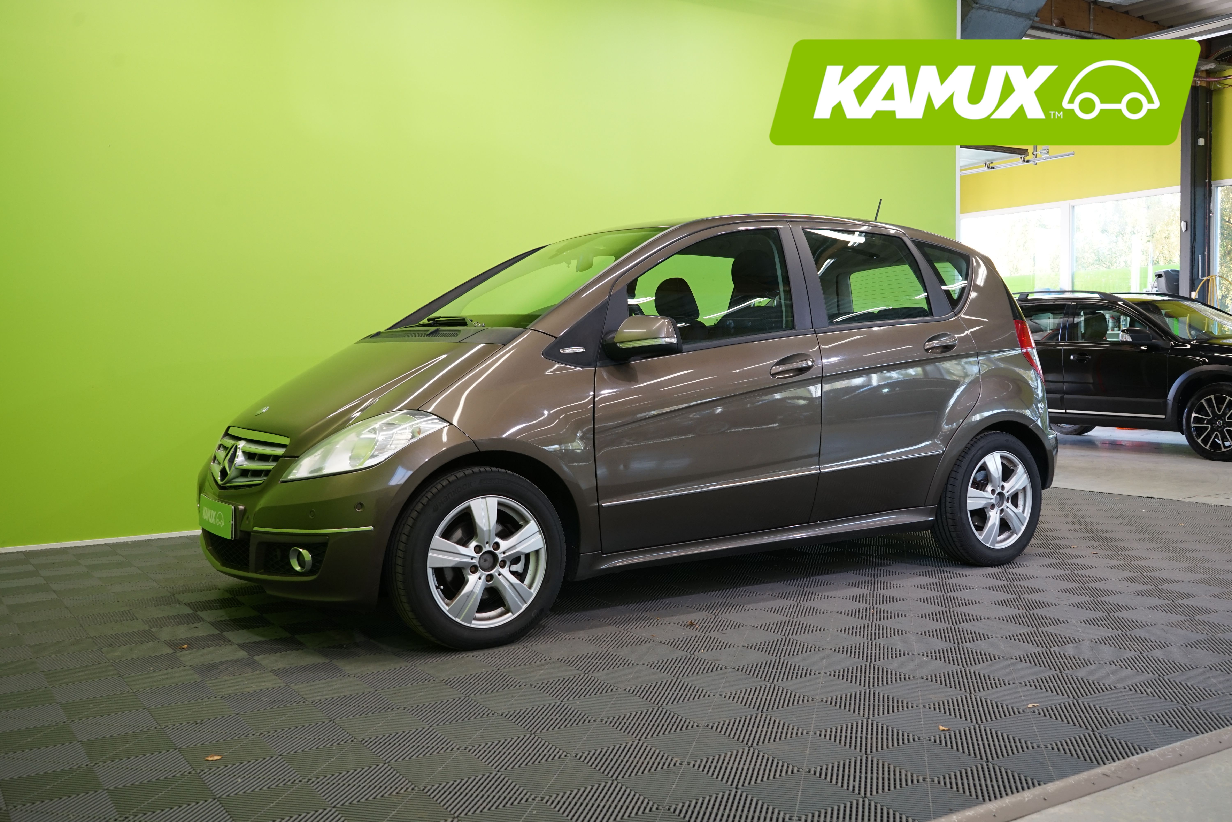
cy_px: 411
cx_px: 616
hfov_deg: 57.2
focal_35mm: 33
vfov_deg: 40.0
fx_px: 1129
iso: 640
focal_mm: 33
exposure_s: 1/30
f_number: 6.3
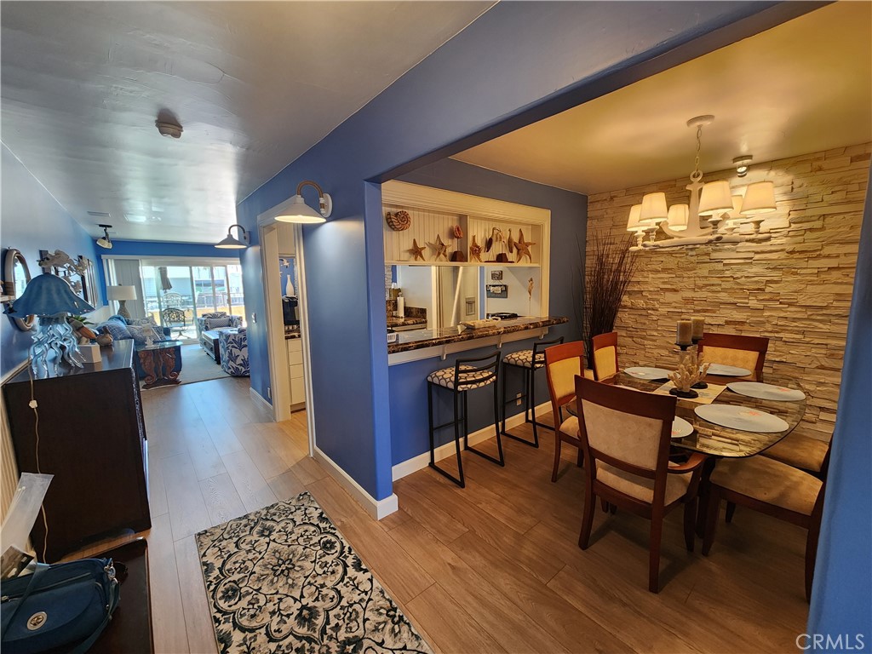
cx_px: 436
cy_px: 327
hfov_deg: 106.2
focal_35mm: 13
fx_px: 327
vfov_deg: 89.9
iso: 250
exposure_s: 1/60
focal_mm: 2.2
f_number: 2.2
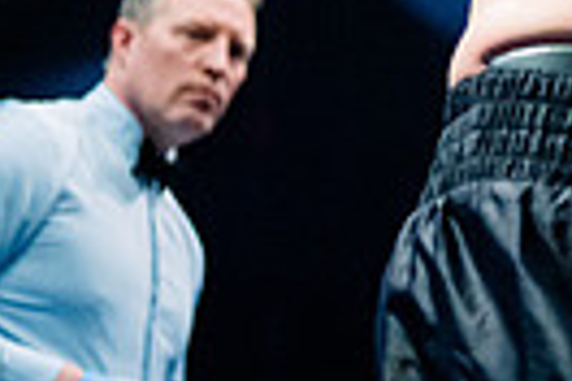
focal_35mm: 220
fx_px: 3495
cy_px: 11
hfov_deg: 8.8
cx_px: 1127
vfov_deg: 6.2
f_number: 1.4
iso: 6400
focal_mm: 50
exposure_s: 1/1600
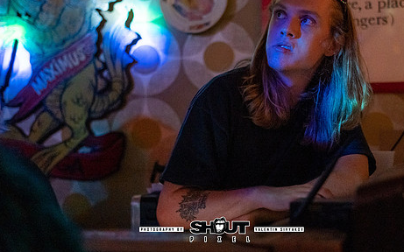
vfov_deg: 17.2
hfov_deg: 27.0
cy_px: 118
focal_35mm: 76
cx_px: 267
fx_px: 837
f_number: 1.8
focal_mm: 50
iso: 3200
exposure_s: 1/200
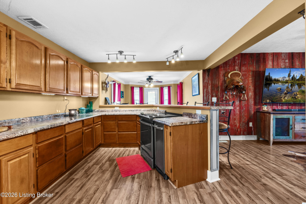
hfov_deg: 96.7
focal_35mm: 16
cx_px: 153
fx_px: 136
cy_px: 102
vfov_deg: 73.8
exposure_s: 2.5
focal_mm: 16
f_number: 11
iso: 400
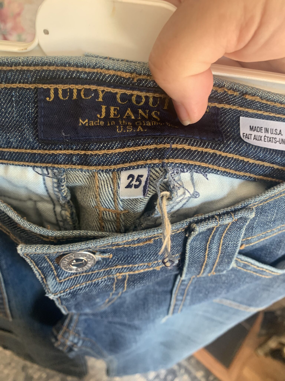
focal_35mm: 26
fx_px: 285
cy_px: 190
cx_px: 142
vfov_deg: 67.3
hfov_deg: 53.1
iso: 125
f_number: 1.8
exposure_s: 1/60
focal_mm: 4.25
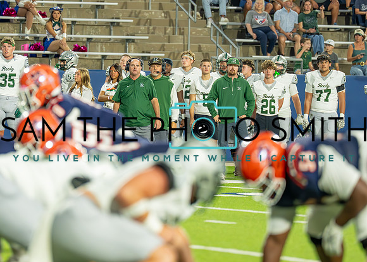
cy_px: 75
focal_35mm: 403
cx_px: 150
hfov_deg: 5.0
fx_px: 4197
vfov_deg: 3.6
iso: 2500
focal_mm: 200
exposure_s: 1/1250
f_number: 2.8
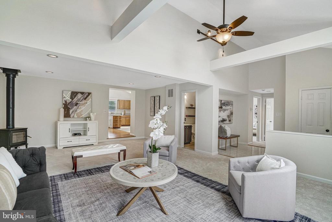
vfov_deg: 73.8
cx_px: 166
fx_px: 148
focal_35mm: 16
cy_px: 111
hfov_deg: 96.7
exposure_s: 1/125
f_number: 8
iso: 1250
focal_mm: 16
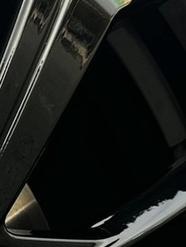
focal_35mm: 136
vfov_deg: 14.3
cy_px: 245
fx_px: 973
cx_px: -148
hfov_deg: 10.3
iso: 80
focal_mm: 6.86
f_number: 1.78
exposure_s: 1/261
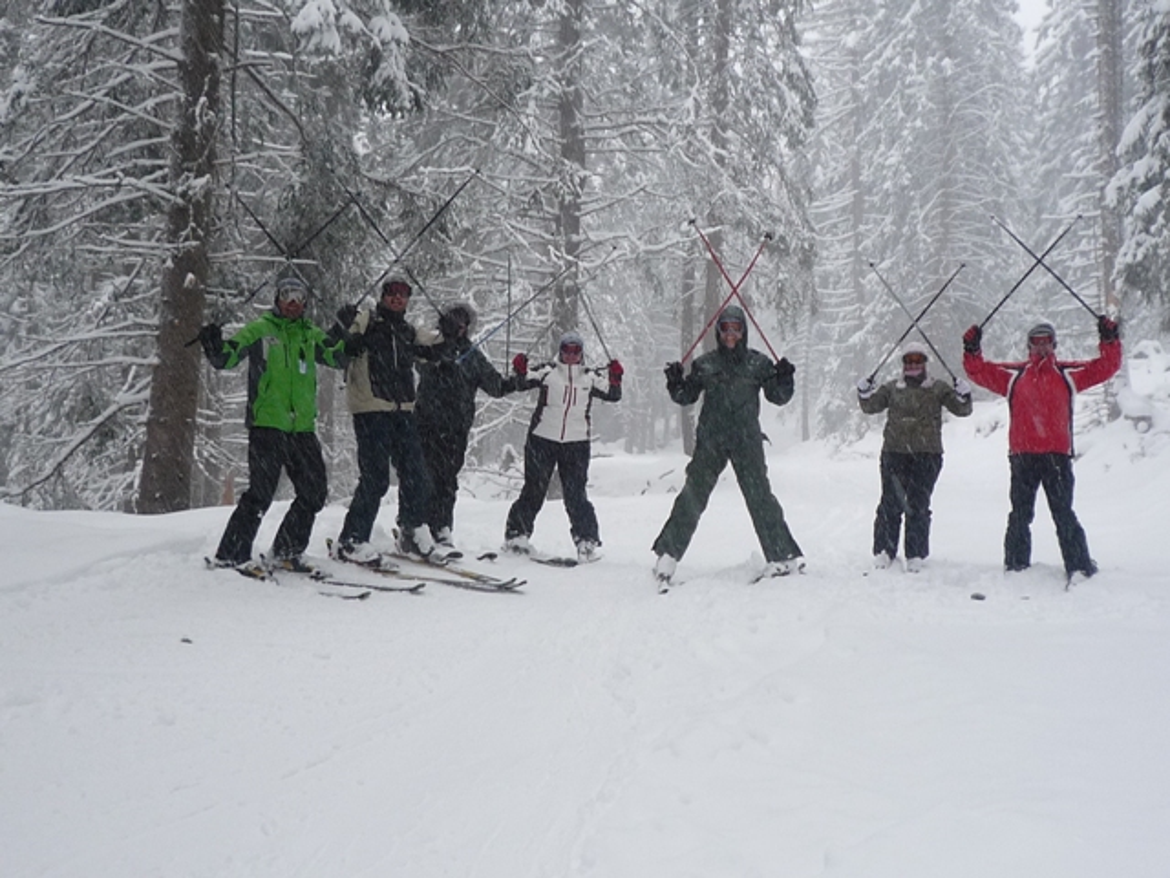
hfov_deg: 40.4
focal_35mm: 47
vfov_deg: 30.9
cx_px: 585
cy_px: 439
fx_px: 1589
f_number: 2.9
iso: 100
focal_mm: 4.7
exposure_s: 1/125
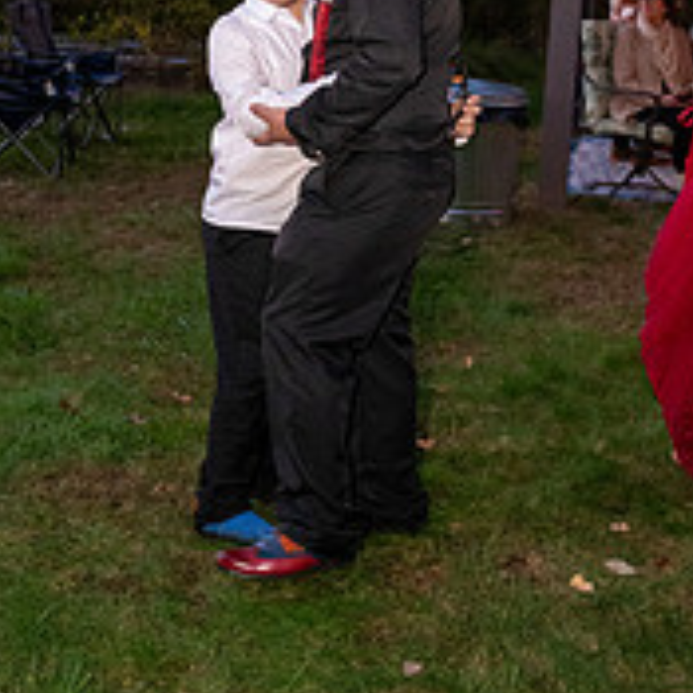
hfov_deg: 28.1
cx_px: 303
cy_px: 210
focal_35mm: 61
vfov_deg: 27.9
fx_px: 1382
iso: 16000
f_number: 2.8
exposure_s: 1/60
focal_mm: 28
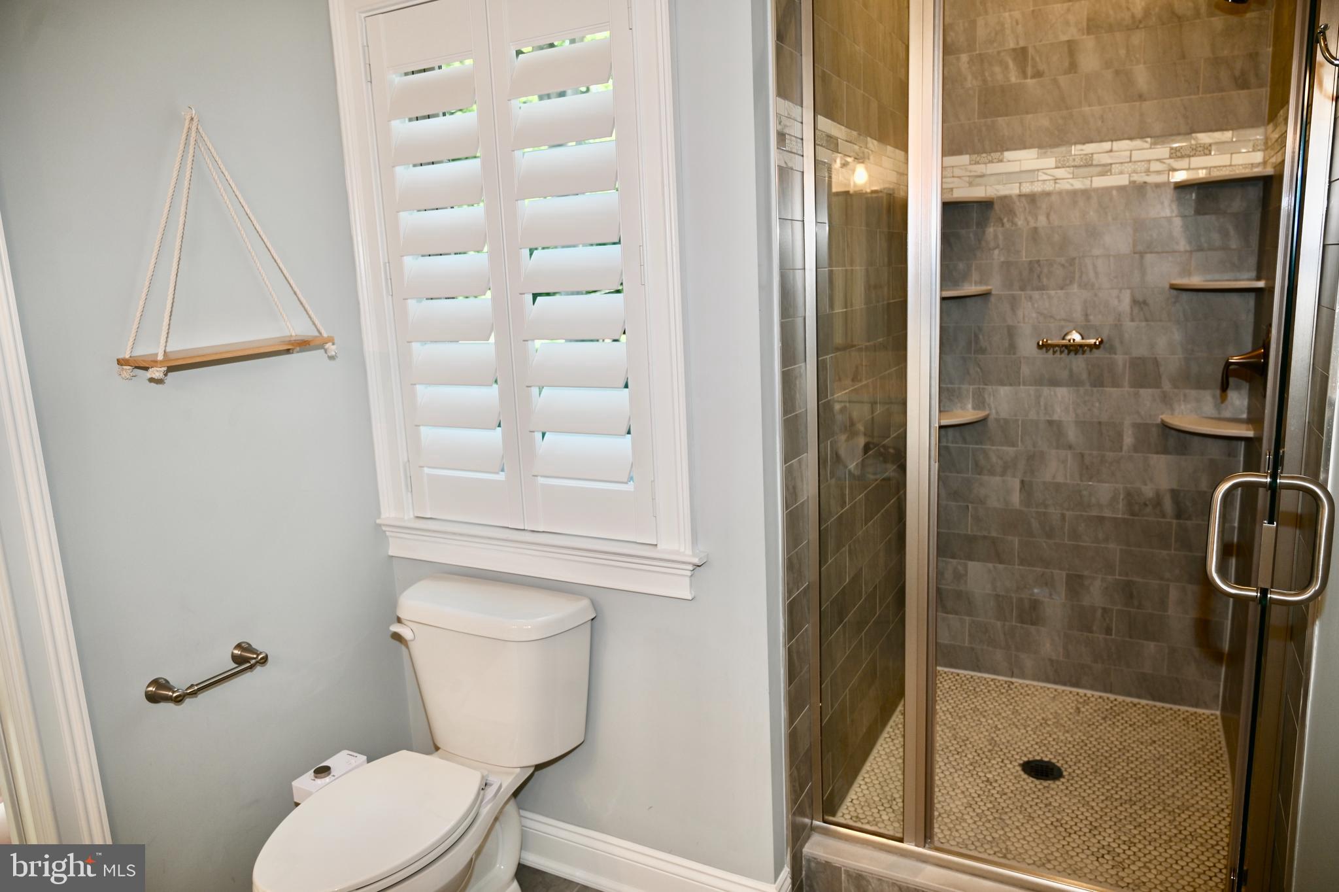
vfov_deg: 53.1
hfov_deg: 73.8
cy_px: 446
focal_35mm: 24
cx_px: 670
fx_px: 892
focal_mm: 24
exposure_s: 1/60
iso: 125
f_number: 4
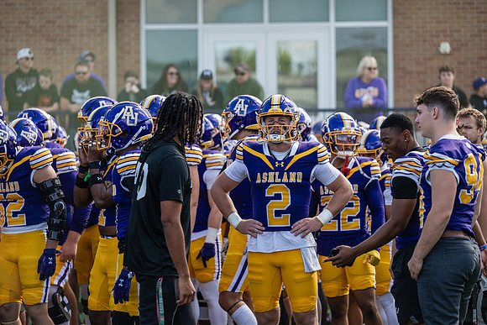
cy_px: 162
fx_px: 1894
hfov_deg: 14.7
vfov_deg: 9.8
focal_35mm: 140
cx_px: 244
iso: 100
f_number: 3.2
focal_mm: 140
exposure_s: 1/320
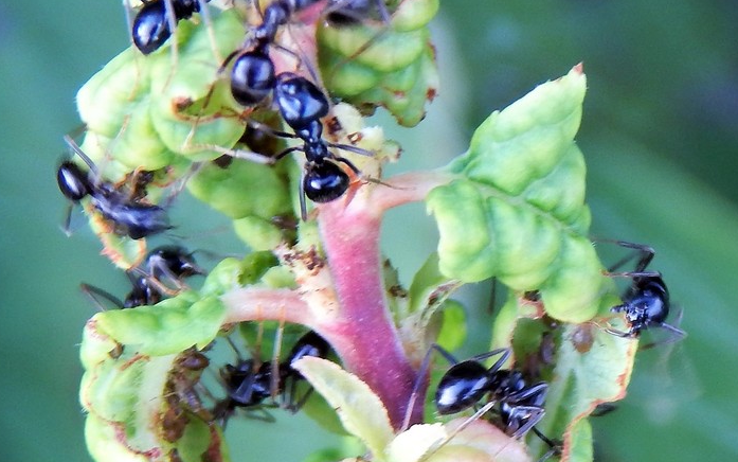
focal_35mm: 170
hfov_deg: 12.3
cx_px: 355
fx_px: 3420
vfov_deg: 7.7
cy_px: 131
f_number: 4.8
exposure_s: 1/30
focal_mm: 23.4
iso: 125
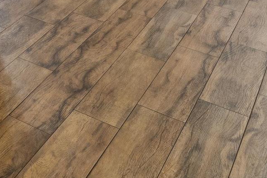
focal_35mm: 75
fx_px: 559
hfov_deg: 20.3
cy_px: -240
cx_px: -196
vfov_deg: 13.6
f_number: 13
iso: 400
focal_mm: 15.7
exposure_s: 1/5
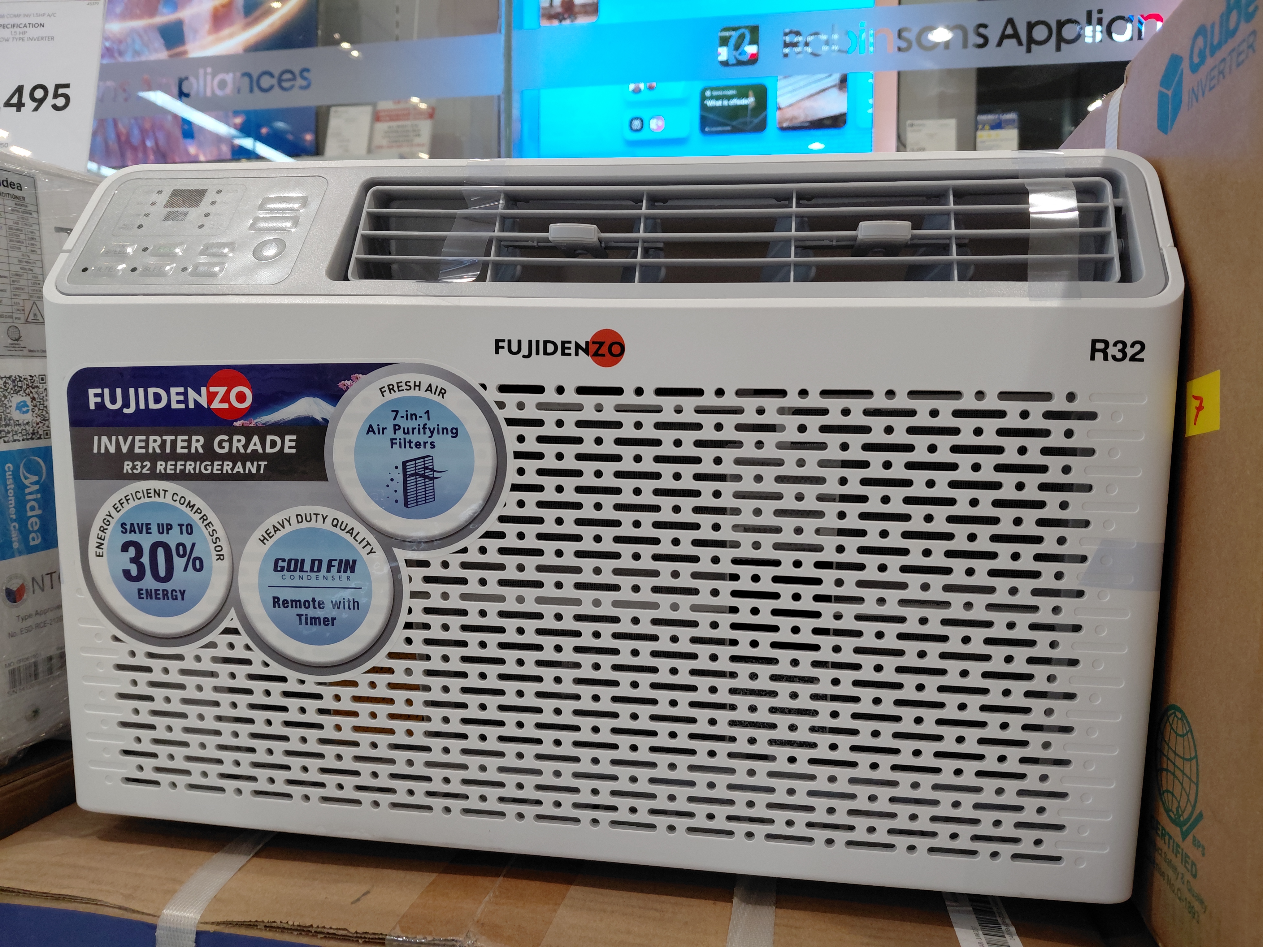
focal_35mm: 25
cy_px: 474
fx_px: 912
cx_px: 632
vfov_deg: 54.9
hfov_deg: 69.4
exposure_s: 1/120
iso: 250
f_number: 1.8
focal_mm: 4.69
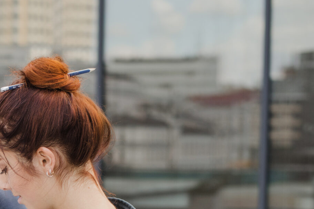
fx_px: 1230
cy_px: 288
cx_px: -75
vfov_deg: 9.5
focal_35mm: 141
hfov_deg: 14.1
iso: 320
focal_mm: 50
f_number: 3.2
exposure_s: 1/160
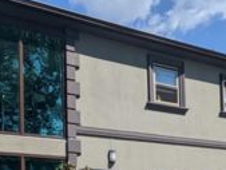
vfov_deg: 24.6
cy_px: 210
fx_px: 346
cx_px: 99
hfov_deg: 36.1
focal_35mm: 53
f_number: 2.2
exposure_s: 1/2004
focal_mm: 1.83
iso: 51
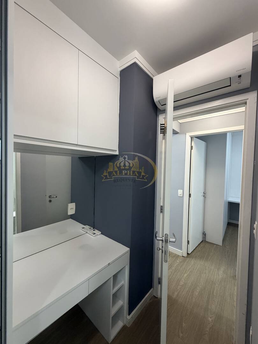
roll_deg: -1.6
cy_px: 172
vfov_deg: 102.1
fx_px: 139
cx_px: 129
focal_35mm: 14
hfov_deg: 85.7
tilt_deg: -1.5
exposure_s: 1/60
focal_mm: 2.22
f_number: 2.2
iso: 250
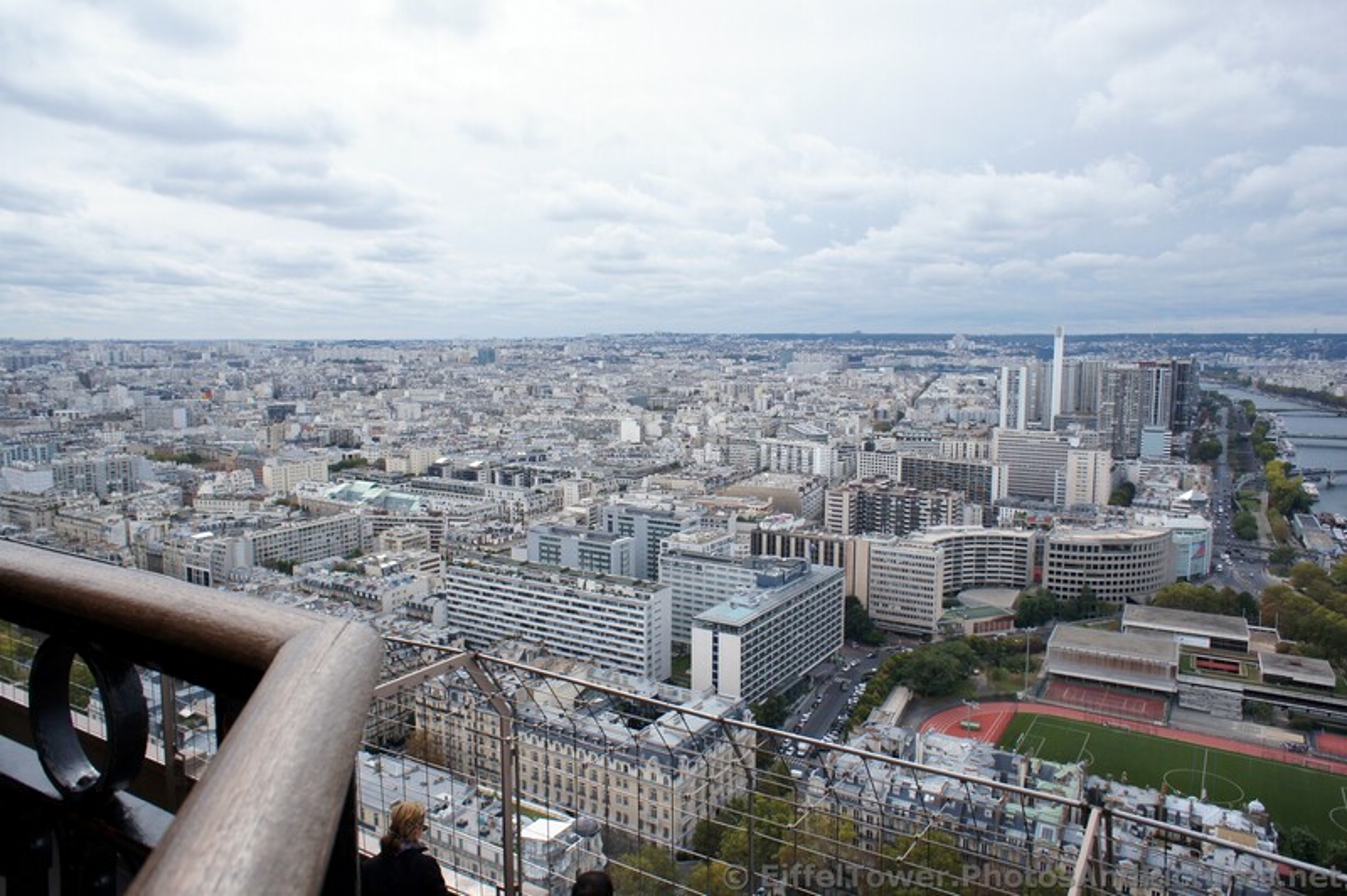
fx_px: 897
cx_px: 674
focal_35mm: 24
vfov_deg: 53.1
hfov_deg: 73.8
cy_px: 448
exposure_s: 1/400
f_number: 6.3
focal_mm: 16
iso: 200
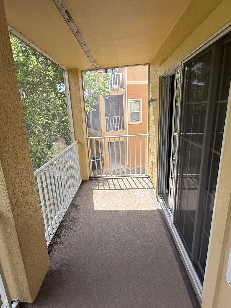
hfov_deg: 68.5
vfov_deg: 84.7
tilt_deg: -12.1
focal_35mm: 19
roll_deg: +4.4
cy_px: 154
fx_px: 169
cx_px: 104
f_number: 2.2
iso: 50
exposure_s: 1/408
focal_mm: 2.22
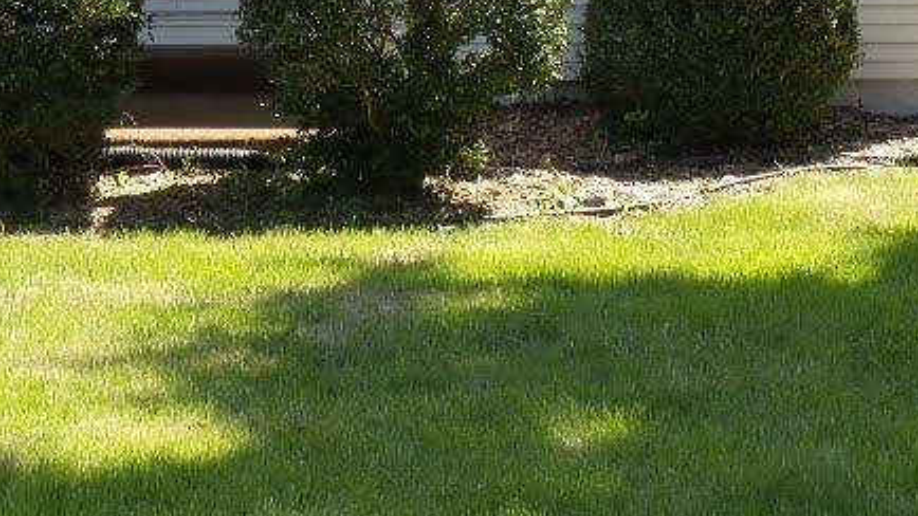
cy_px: -228
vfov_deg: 10.8
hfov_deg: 19.8
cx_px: 338
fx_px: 2629
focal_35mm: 108
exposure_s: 1/250
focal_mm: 7.5
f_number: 4
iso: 100
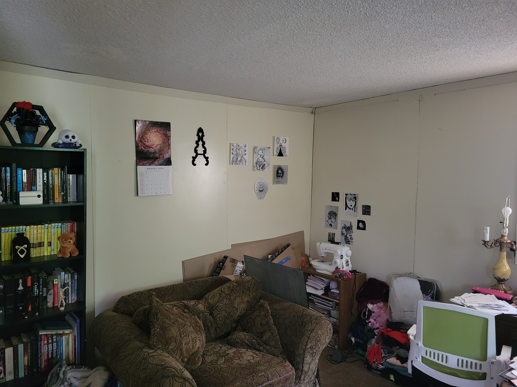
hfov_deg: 67.3
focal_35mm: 26
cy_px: 194
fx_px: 388
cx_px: 258
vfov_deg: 53.1
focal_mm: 5.4
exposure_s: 1/24
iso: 640
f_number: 1.8
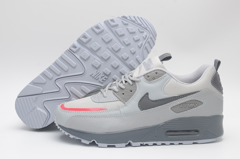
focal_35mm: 57
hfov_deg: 35.1
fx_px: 379
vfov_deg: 23.7
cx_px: 120
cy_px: 80
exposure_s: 1/125
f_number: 8
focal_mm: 38
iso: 100
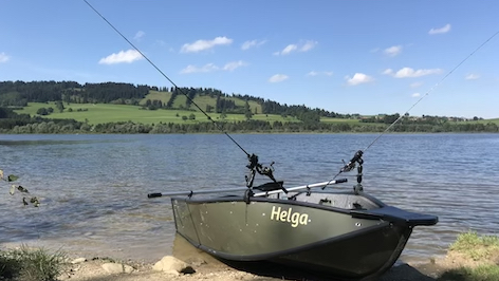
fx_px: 410
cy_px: 145
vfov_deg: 37.8
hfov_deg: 62.6
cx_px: 248
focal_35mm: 31
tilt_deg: -1.2
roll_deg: +0.2
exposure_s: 1/2128
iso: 20
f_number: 1.8
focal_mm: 3.99
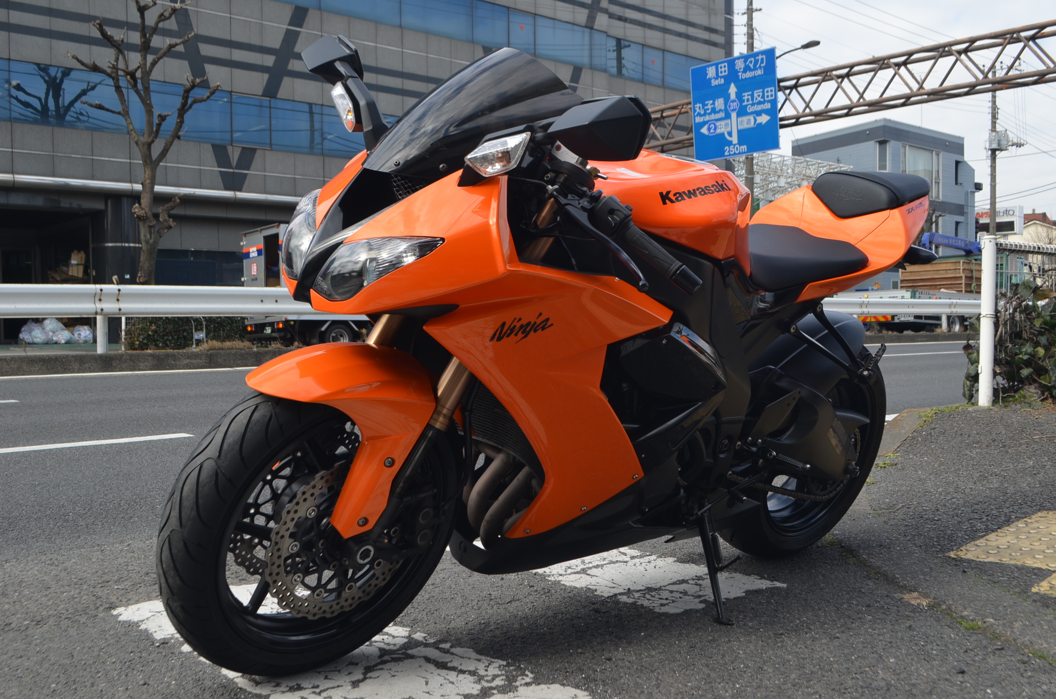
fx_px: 1054
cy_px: 350
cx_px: 528
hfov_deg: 53.2
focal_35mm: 36
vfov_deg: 36.7
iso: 200
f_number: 8
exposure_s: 1/250
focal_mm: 24
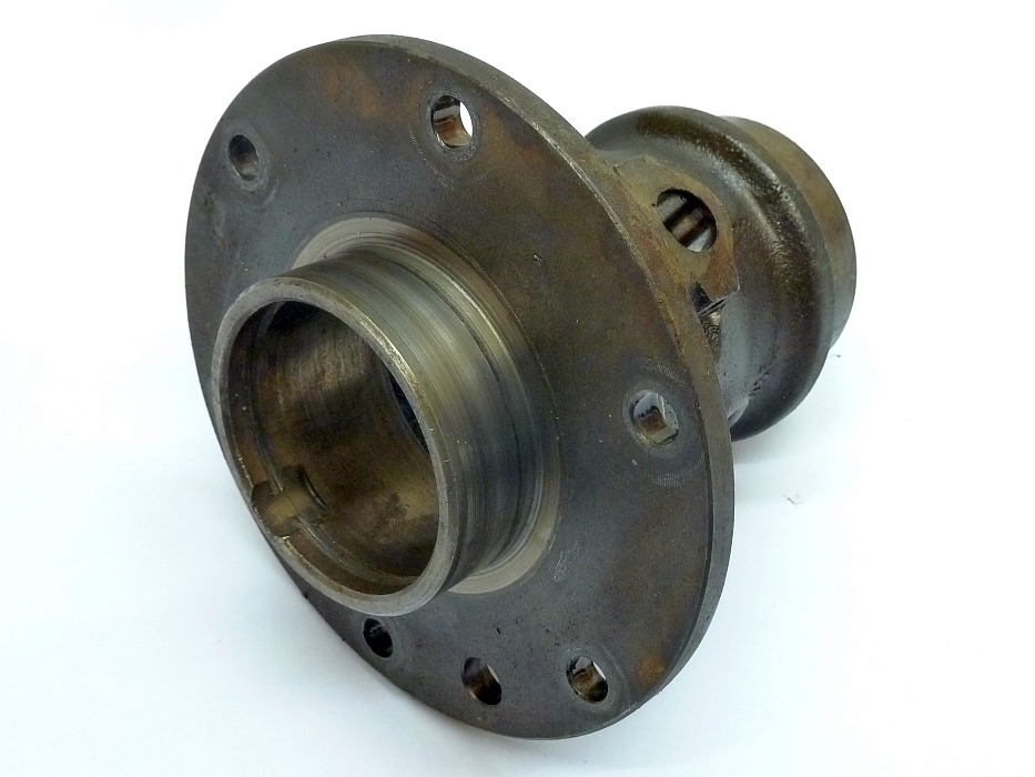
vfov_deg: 34.4
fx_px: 1256
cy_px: 388
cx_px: 518
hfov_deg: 44.8
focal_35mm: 42
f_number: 3.7
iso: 400
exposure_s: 1/15
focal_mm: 6.9
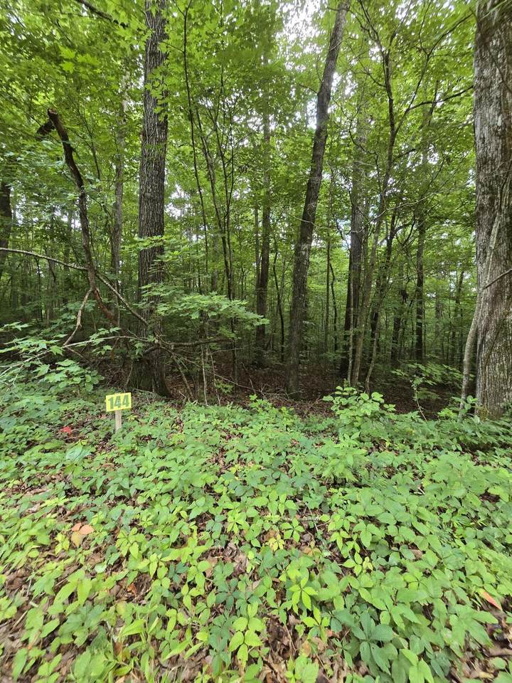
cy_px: 342
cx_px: 256
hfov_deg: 89.9
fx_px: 256
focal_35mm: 13
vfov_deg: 106.2
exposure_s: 1/60
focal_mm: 2.2
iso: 400
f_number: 2.2
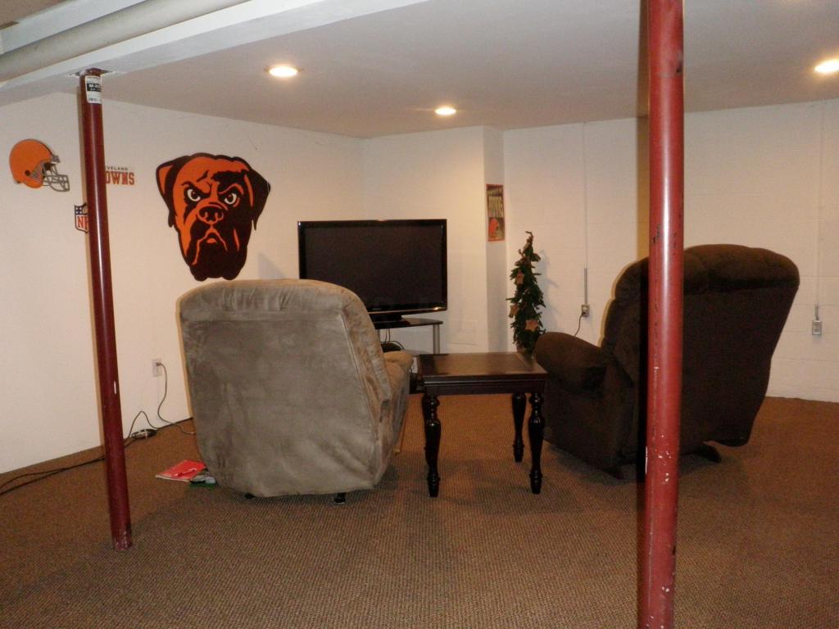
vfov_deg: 49.7
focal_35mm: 28
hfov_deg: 63.4
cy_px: 314
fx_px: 679
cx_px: 420
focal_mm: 5
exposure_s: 1/30
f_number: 3.5
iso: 400
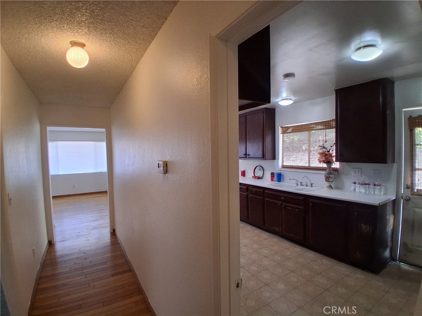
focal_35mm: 17
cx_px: 211
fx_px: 207
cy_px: 158
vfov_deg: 74.7
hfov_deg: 91.0
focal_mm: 1.4
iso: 160
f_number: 2.2
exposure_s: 1/60
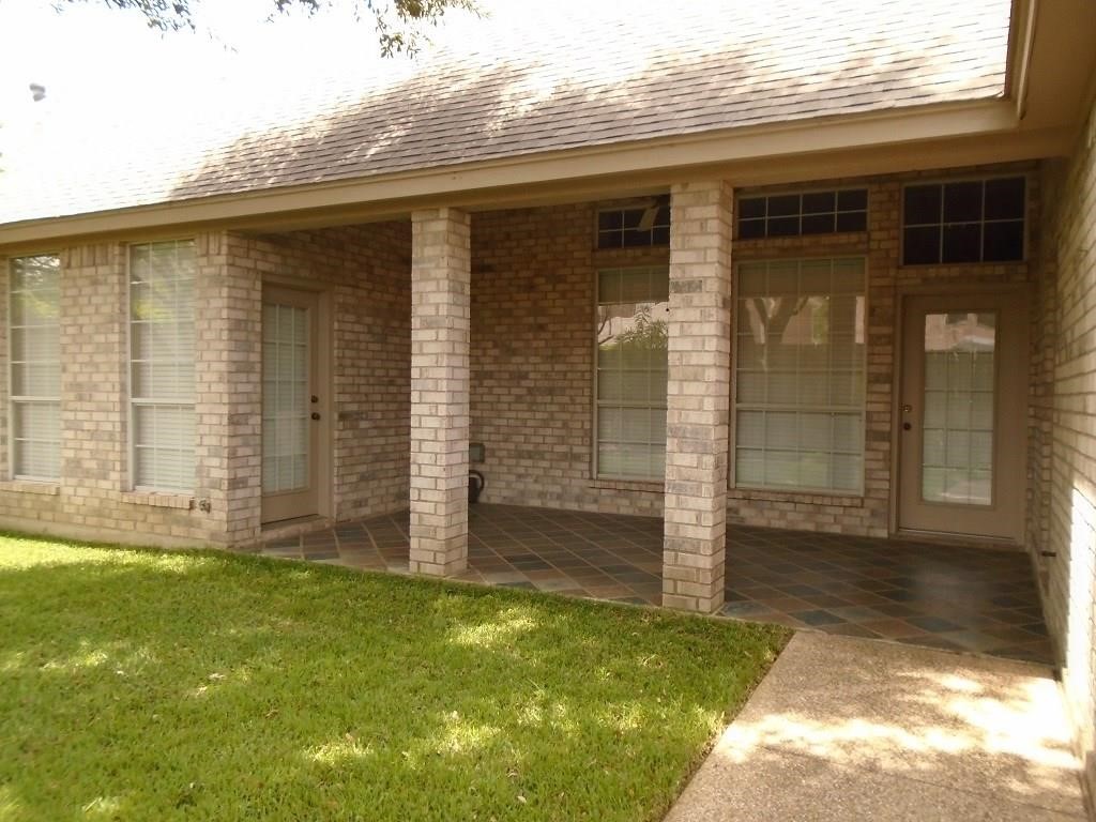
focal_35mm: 26
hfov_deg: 67.3
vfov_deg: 53.1
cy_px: 411
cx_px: 548
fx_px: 823
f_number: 3.2
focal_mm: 4.6
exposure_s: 1/250
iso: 250
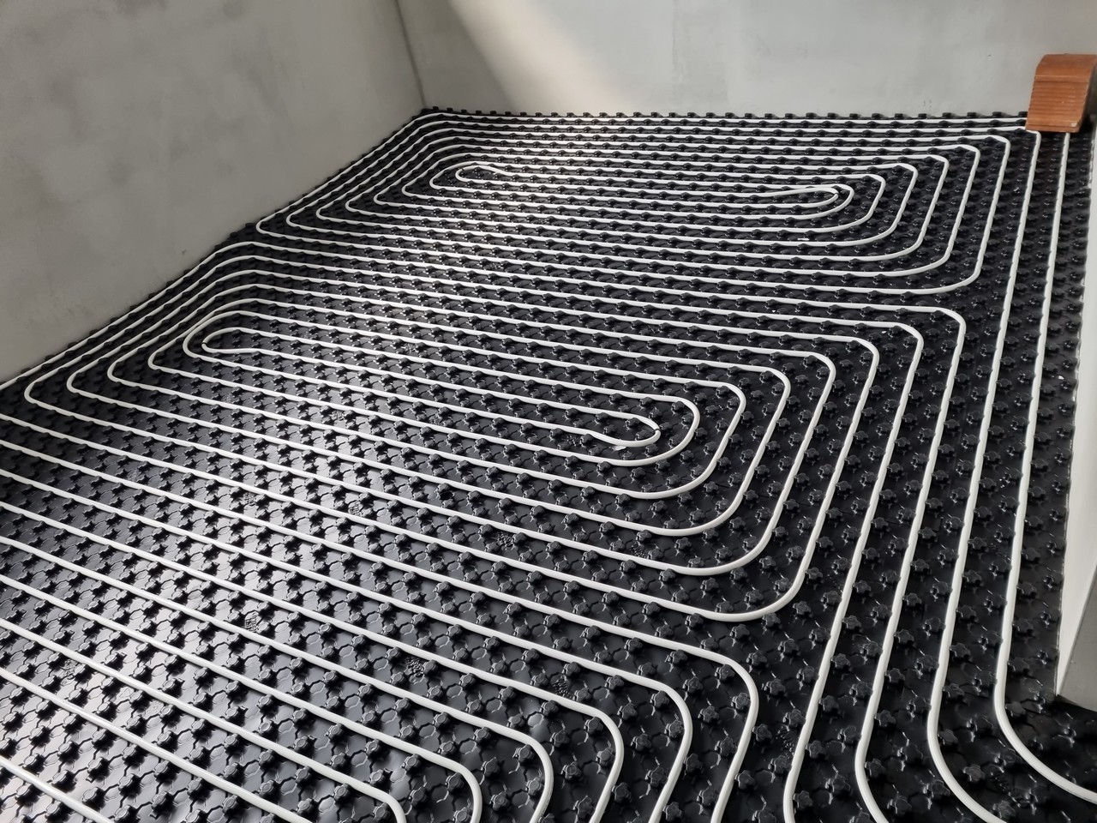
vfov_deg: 53.1
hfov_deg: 67.3
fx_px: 824
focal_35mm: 26
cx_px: 548
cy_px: 412
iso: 160
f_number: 1.8
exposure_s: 1/100
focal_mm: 5.4
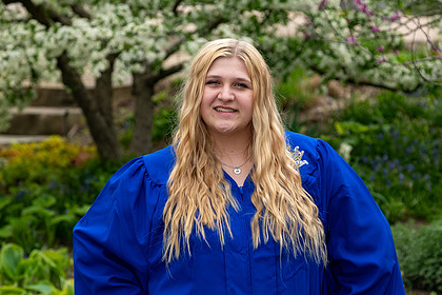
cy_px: 200
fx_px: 2406
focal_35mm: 196
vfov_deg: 7.0
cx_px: 215
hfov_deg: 10.5
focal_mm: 94.5
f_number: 4.5
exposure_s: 1/250
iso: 250
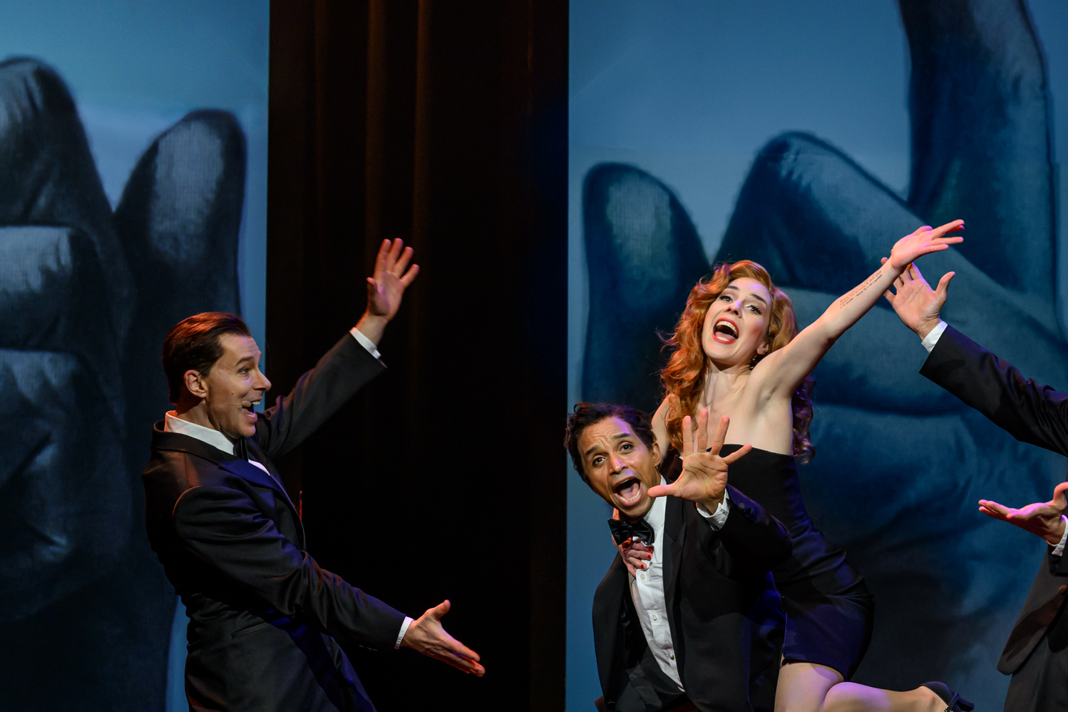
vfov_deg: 13.5
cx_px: 719
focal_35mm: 101
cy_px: 573
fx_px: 2995
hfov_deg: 20.1
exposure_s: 1/125
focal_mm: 61
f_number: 4
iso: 1000
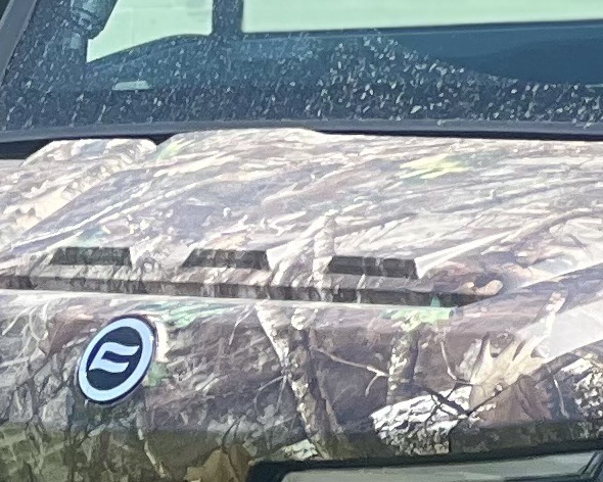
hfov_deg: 3.7
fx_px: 9173
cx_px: 1114
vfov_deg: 3.0
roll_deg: -1.1
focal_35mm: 514
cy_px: 461
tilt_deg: -4.0
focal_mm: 9
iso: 25
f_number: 2.8
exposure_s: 1/244
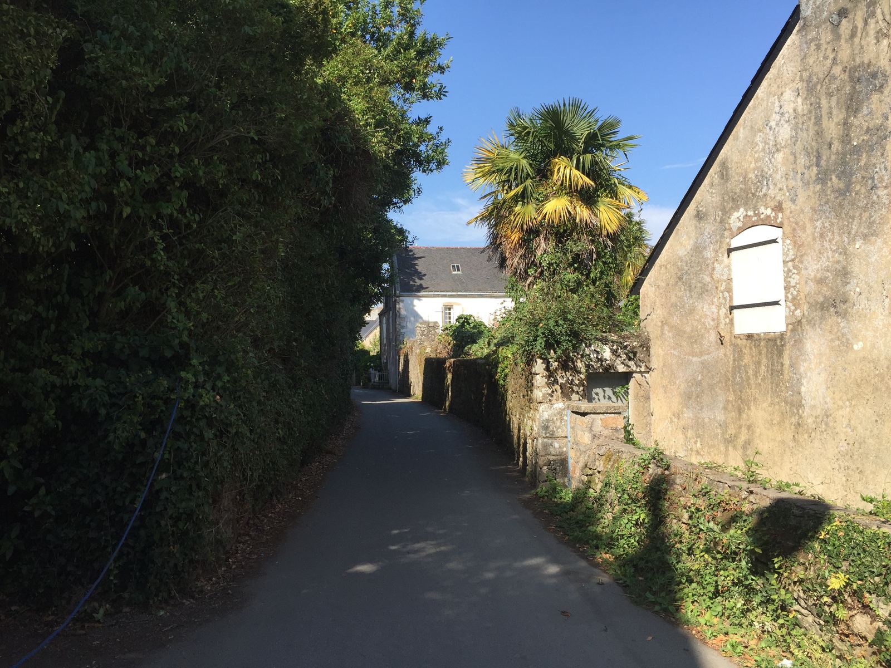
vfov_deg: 48.2
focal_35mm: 29
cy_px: 334
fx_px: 746
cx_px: 446
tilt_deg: +1.9
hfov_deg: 61.7
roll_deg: +0.6
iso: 32
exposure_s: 1/1236
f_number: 2.2
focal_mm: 4.15
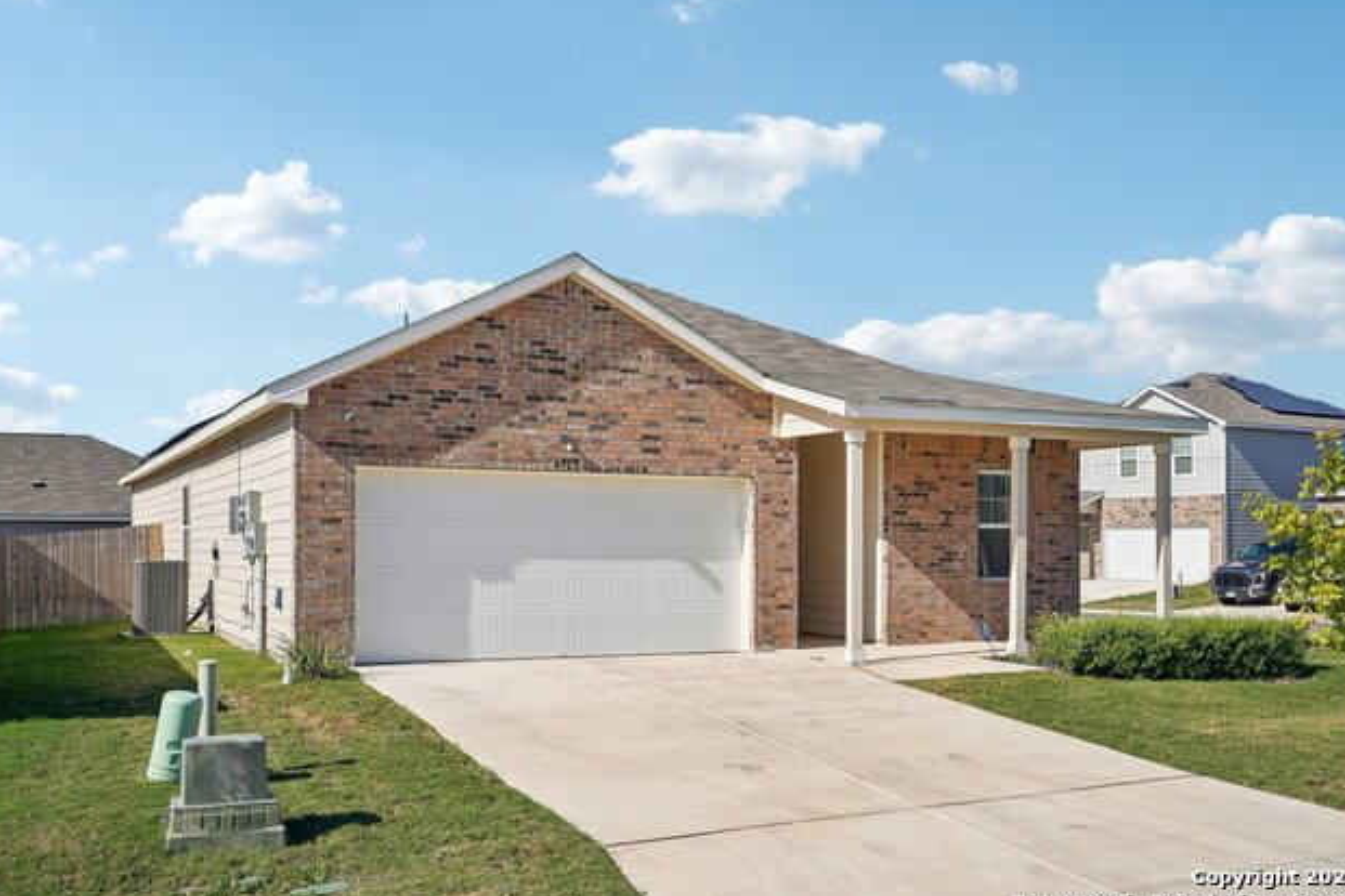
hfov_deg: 55.8
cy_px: 453
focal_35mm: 34
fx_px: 1270
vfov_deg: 38.9
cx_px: 671
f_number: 8
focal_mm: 33
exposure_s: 1/640
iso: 100
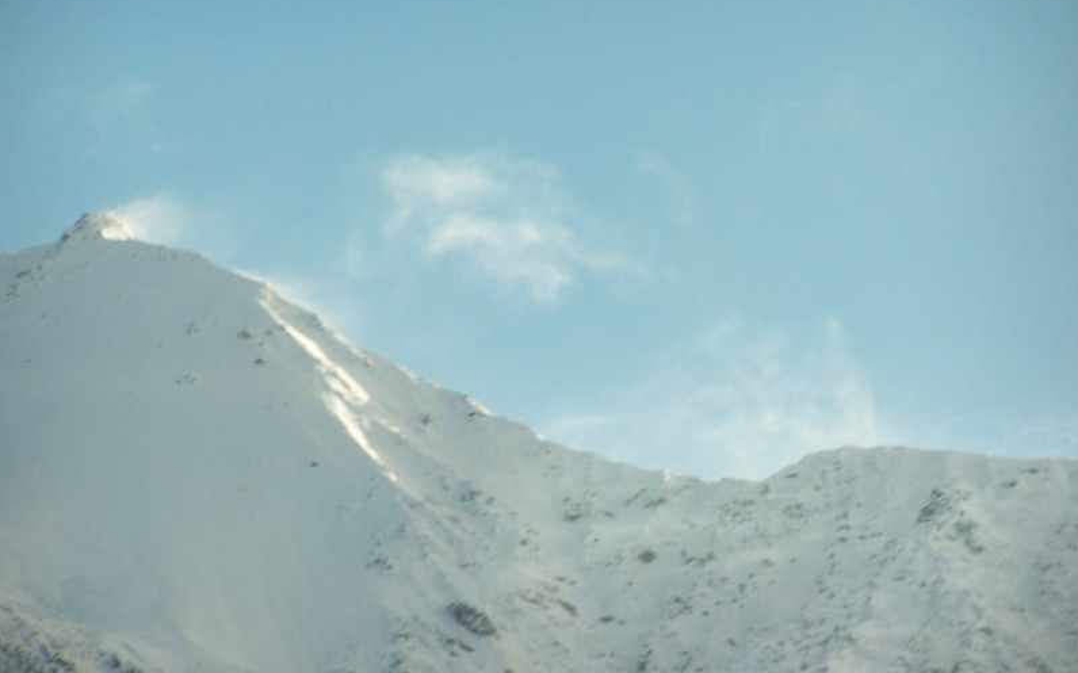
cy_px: 278
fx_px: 9017
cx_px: 540
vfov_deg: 4.3
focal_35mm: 307
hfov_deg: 6.8
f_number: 3.6
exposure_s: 1/350
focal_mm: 47.7
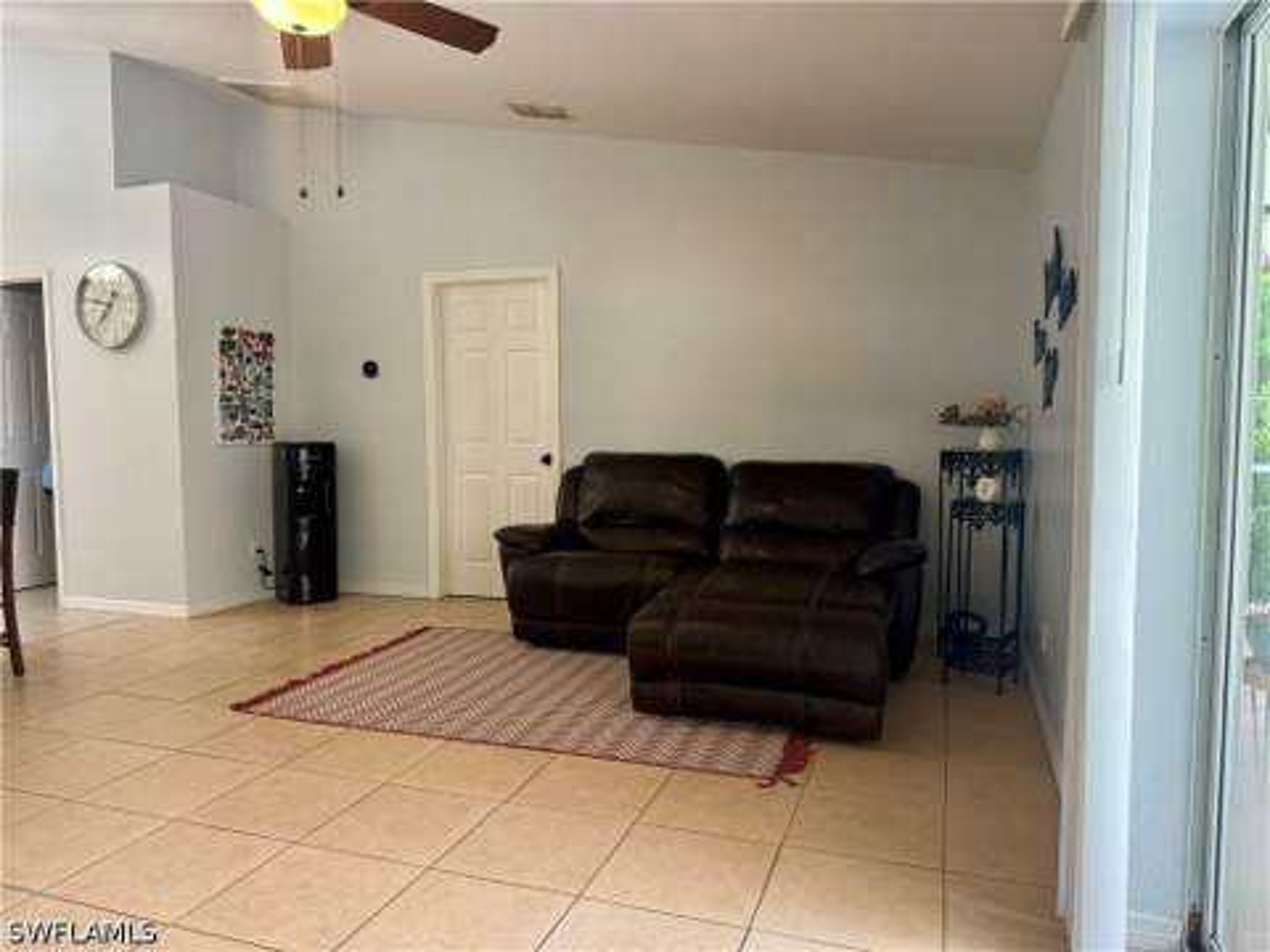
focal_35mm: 24
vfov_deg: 56.8
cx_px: 635
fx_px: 881
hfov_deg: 71.6
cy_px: 476
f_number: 1.78
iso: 250
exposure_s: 1/60
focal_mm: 6.76
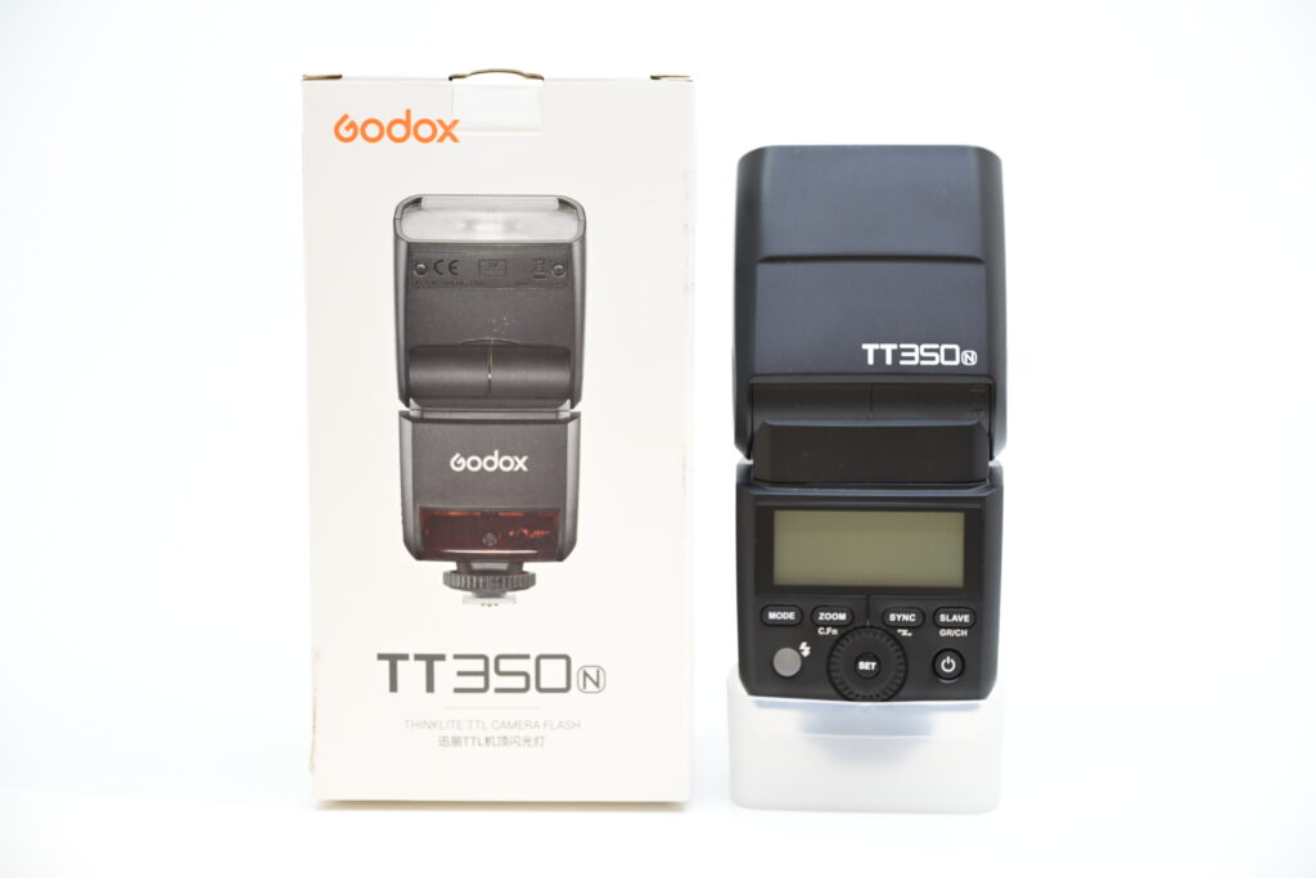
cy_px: 439
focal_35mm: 80
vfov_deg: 17.1
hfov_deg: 25.4
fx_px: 2925
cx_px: 658
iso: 1600
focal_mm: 80
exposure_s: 1/250
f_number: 6.3
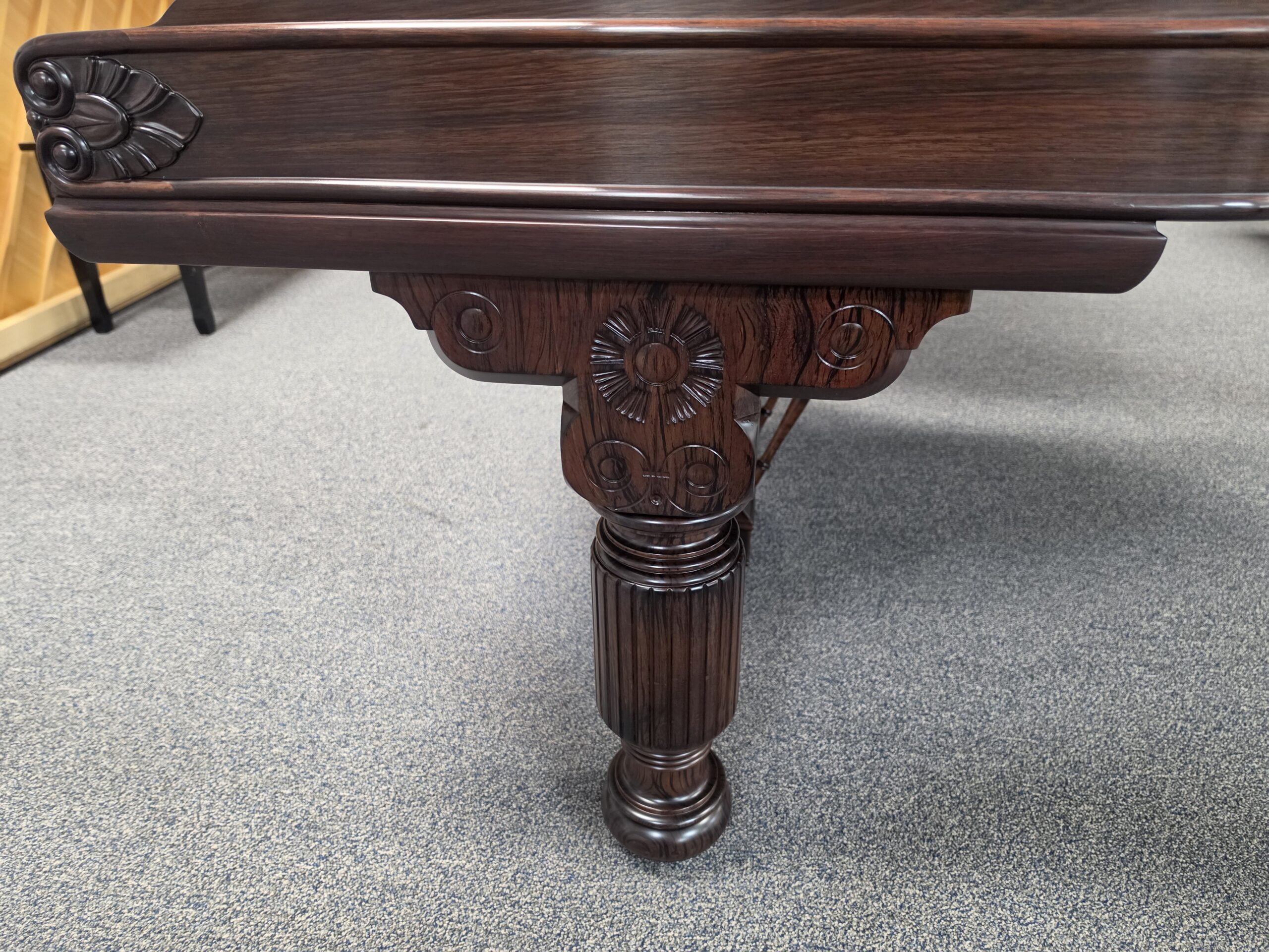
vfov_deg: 58.9
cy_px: 476
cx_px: 634
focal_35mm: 23
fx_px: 843
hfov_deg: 73.9
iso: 640
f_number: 1.4
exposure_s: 1/120
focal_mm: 6.5
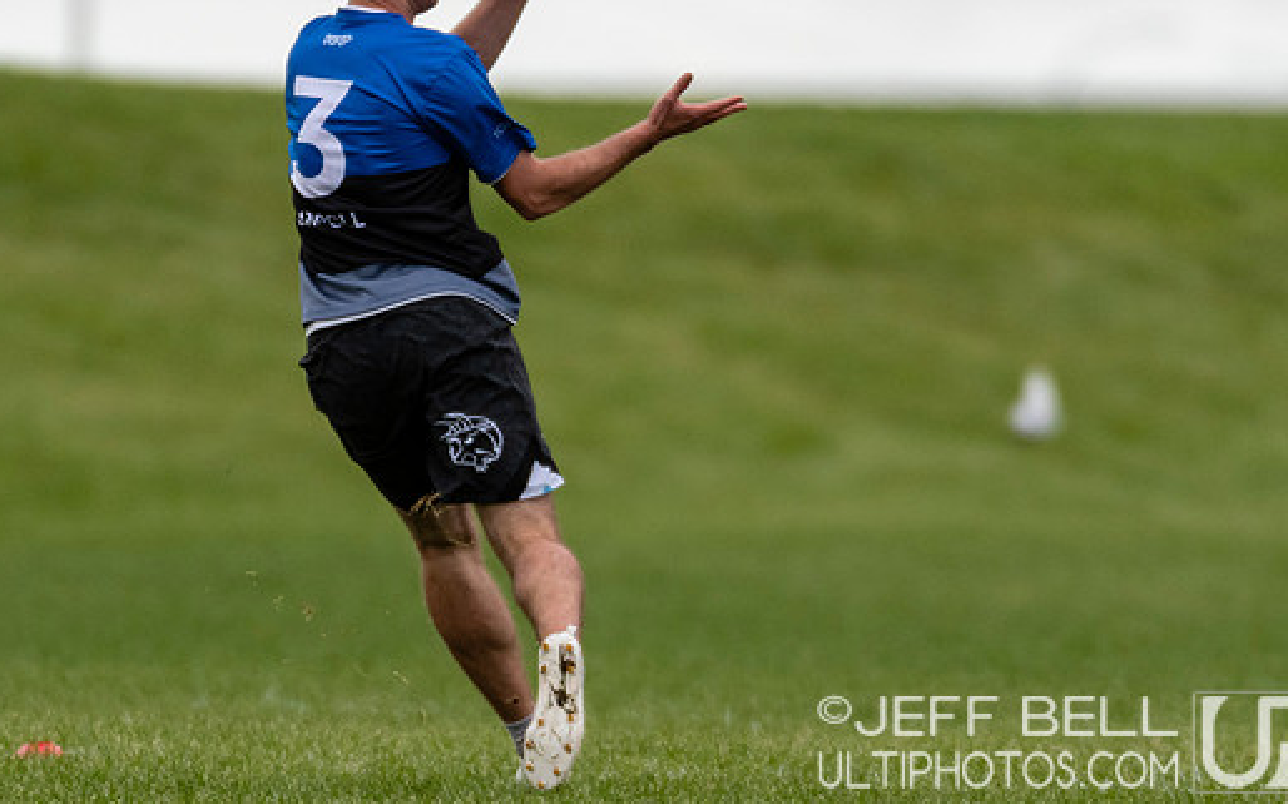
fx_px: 39622
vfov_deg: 1.2
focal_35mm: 1129
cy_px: 412
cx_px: 582
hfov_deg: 1.9
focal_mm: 400
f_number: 4
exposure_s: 1/1250
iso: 560
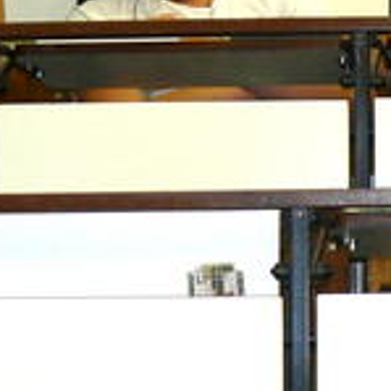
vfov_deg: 7.9
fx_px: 2811
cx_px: 412
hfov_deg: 7.9
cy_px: -52
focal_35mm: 220
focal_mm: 10.4
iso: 100
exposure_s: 1/60
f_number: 3.2
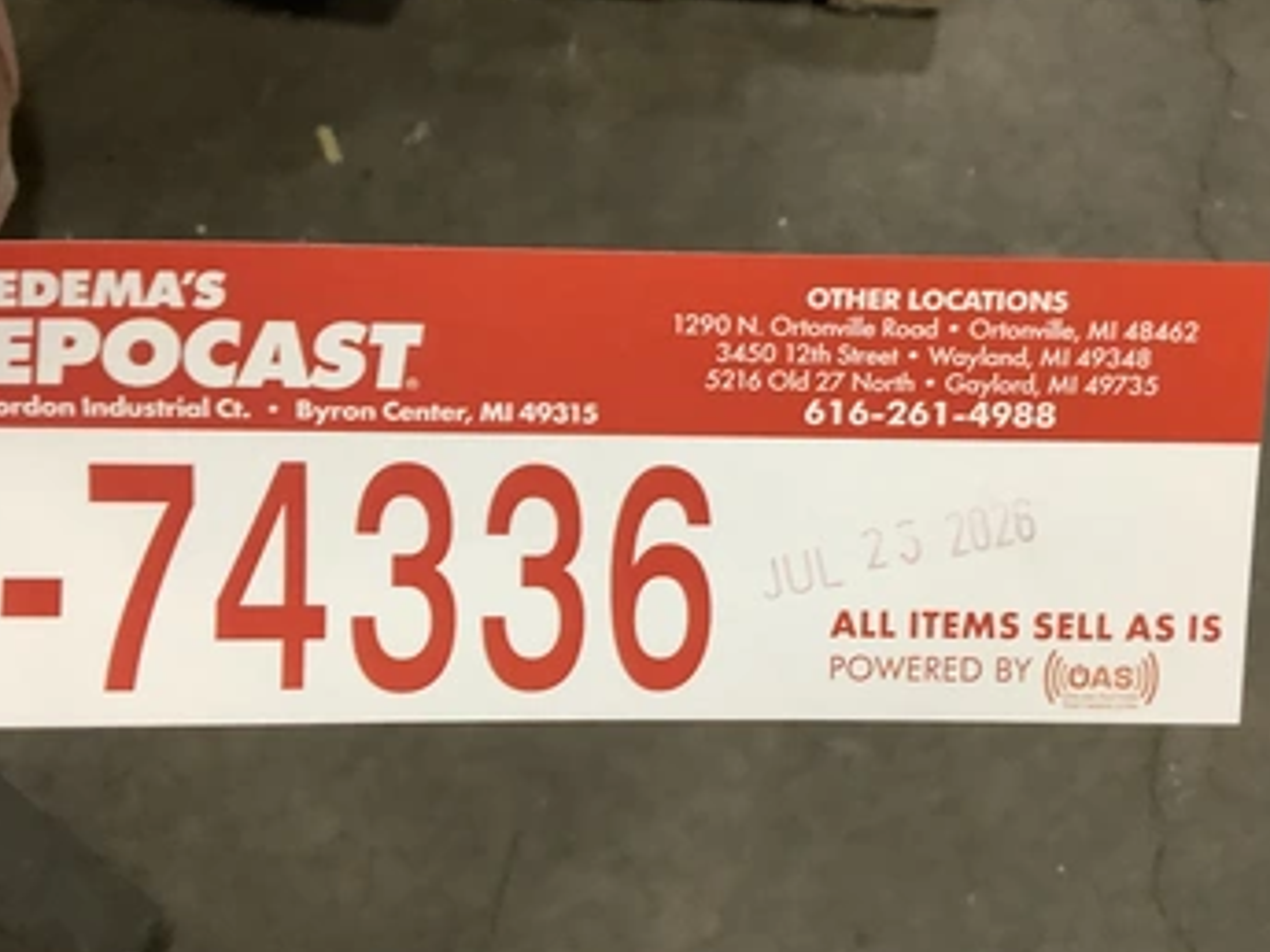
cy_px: 469
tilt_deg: -56.1
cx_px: 635
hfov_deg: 51.4
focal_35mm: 36
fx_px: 1321
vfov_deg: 39.7
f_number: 2.4
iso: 250
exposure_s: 1/60
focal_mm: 3.3
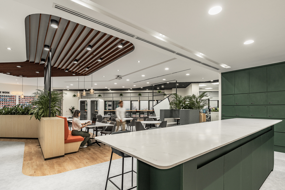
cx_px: 142
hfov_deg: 93.3
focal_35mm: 17
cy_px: 95
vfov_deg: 70.4
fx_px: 135
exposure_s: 1/6
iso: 200
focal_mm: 17
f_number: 7.1
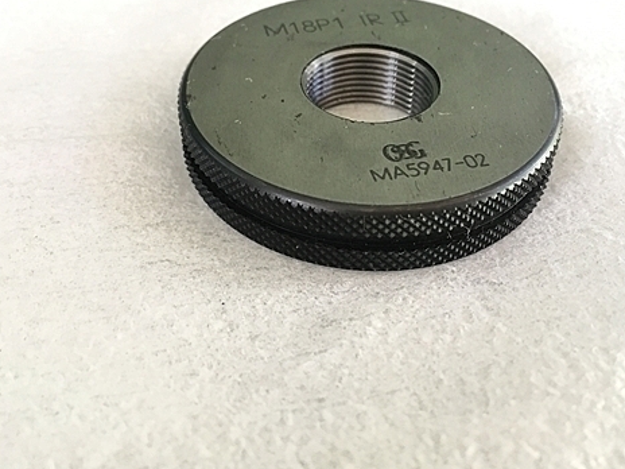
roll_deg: -2.9
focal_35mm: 40
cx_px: 327
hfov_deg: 46.8
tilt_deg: -42.5
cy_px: 166
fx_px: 722
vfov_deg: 35.7
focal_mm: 4.15
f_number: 2.2
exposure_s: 1/30
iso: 100
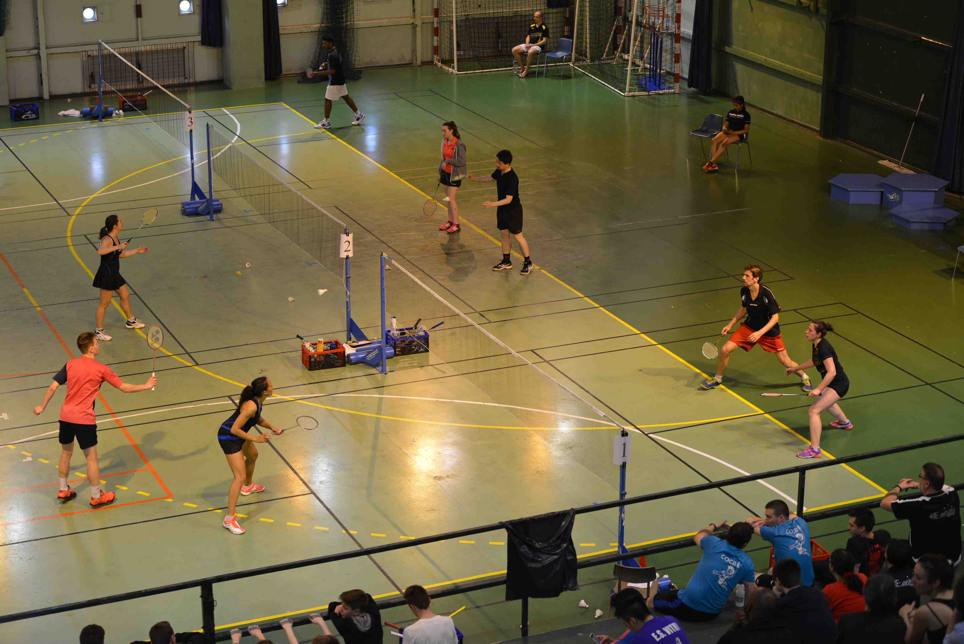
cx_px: 482
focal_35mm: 70
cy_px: 322
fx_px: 1875
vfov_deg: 19.5
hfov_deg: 28.8
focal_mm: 70
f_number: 3.3
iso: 1600
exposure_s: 1/350
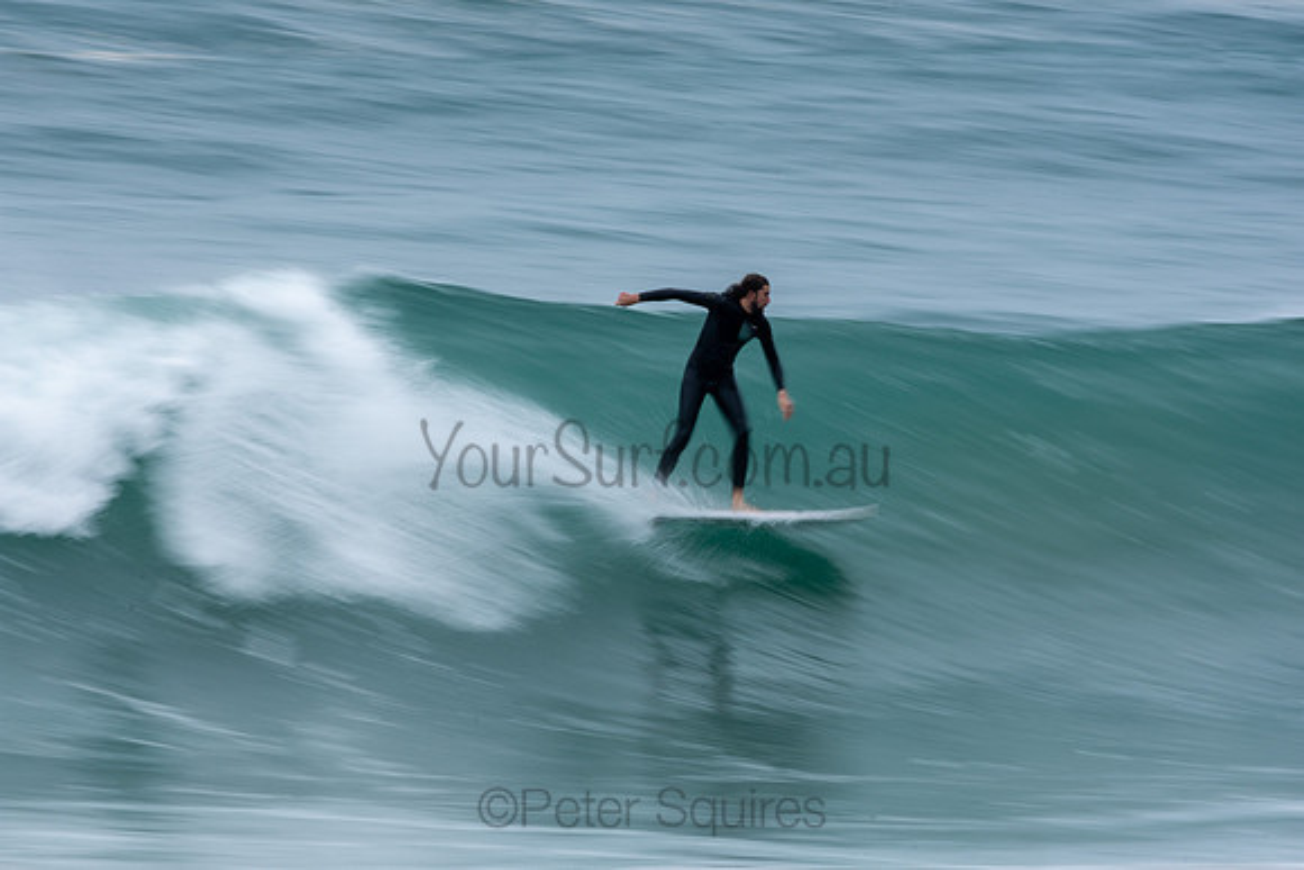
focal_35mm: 750
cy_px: 435
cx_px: 652
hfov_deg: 2.7
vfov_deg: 1.8
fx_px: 27172
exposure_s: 1/20
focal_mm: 500
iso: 100
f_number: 22
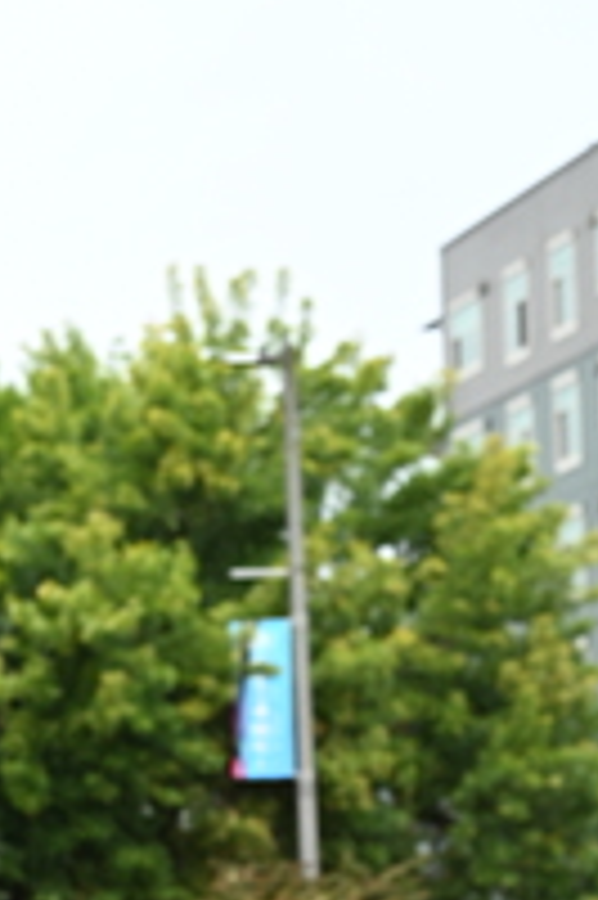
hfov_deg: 8.2
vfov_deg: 12.3
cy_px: 958
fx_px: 4118
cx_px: -178
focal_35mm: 165
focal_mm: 60
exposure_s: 1/640
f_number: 4
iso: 1600
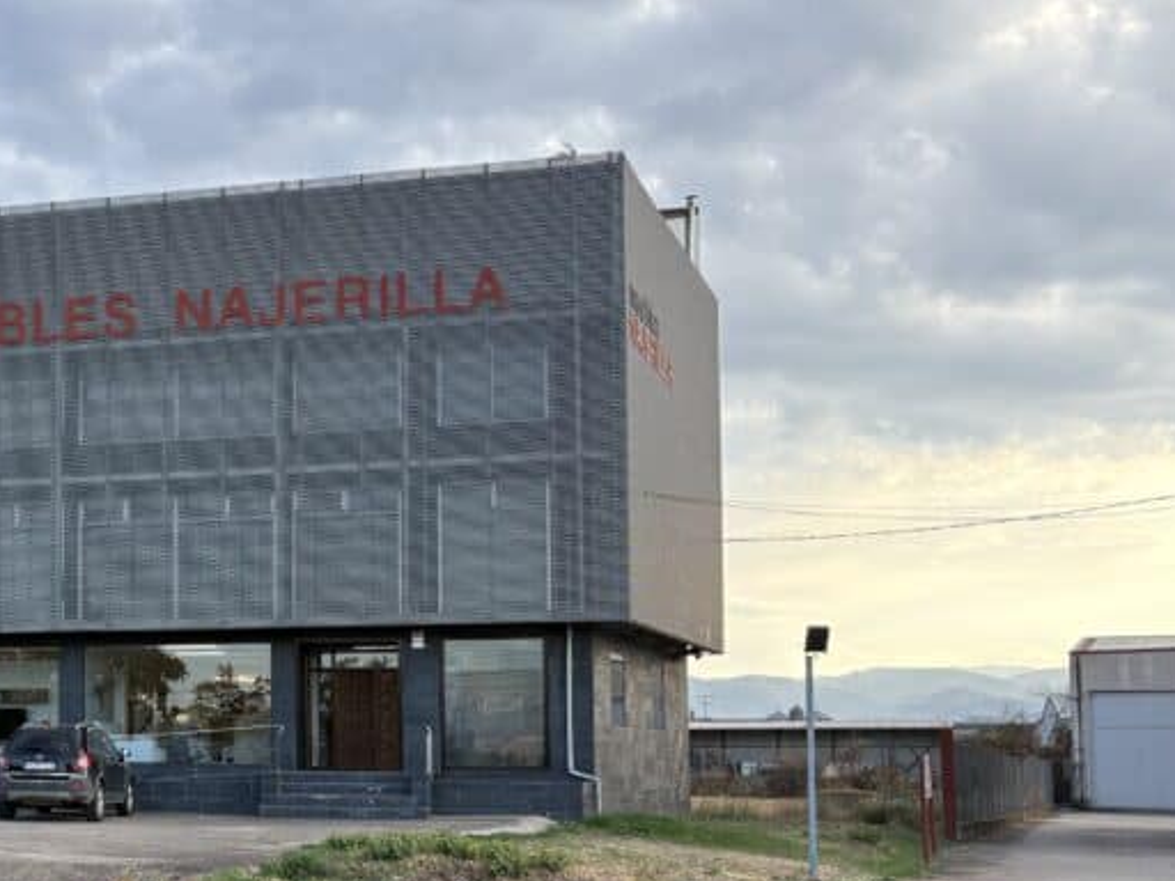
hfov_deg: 33.8
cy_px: 656
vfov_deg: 27.7
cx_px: 14
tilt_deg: +2.9
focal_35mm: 52
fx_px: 1765
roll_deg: +0.6
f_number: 1.6
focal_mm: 5.96
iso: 64
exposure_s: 1/1048
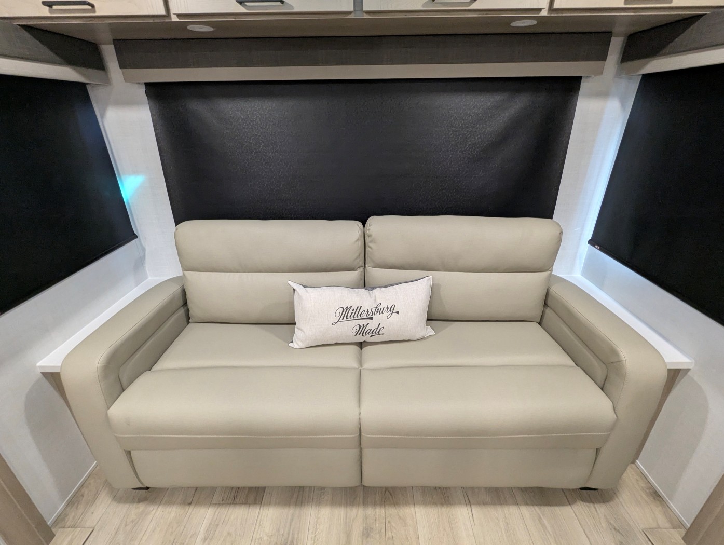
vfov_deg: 78.2
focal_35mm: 16
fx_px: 335
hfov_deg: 94.4
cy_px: 272
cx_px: 362
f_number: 2.2
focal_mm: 2.35
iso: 279
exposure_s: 1/35.8
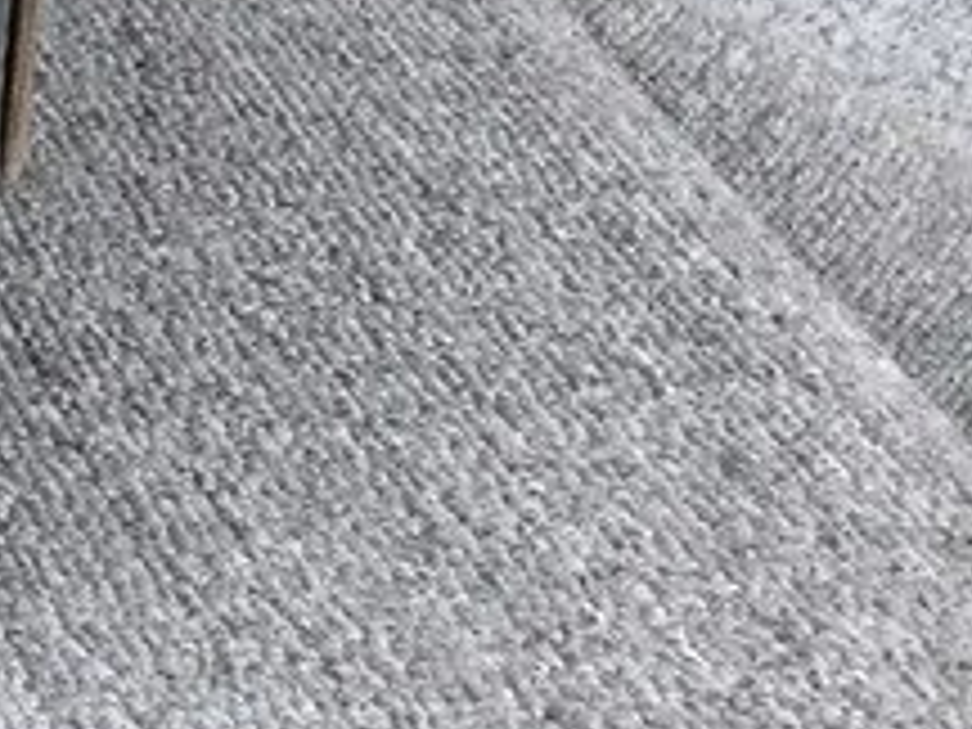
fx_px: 3622
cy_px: -565
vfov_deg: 10.8
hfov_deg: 13.1
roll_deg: -1.3
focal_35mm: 129
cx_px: -1026
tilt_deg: -17.3
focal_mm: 3.3
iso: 25
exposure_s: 1/319
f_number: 2.4
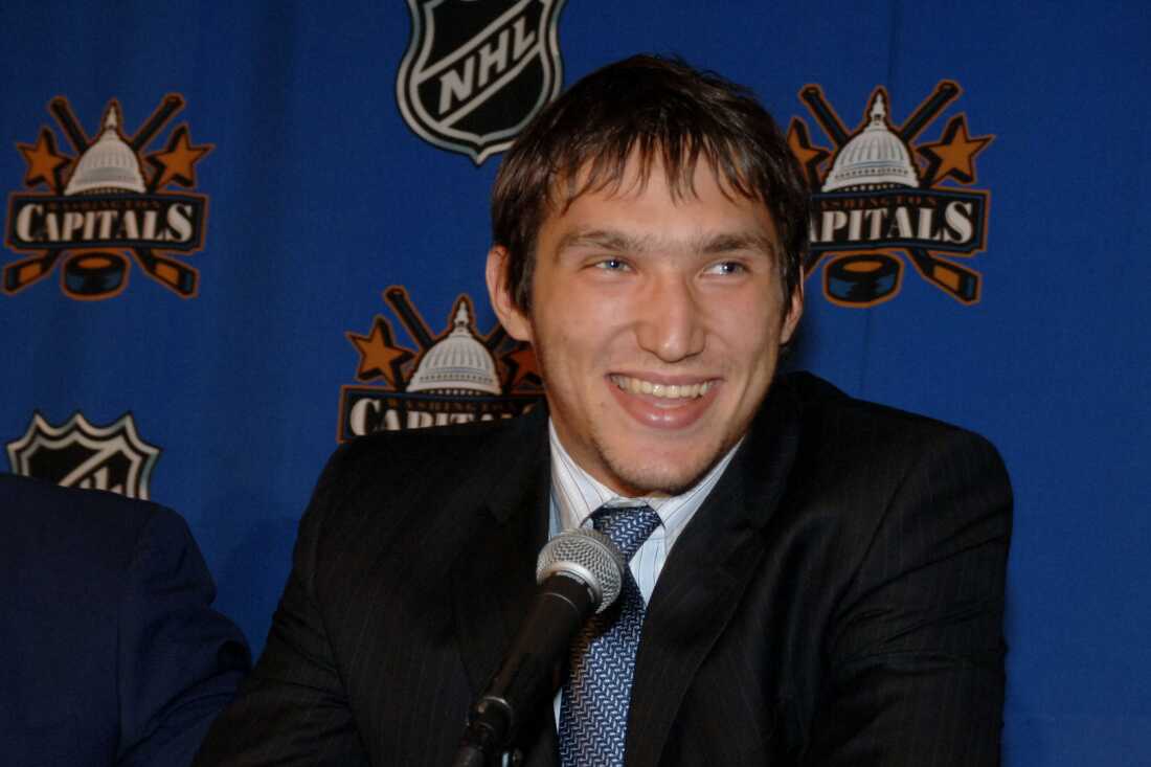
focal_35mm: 72
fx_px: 2301
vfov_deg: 18.9
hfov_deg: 28.1
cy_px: 384
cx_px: 576
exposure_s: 1/60
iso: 400
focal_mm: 48
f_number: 5.6
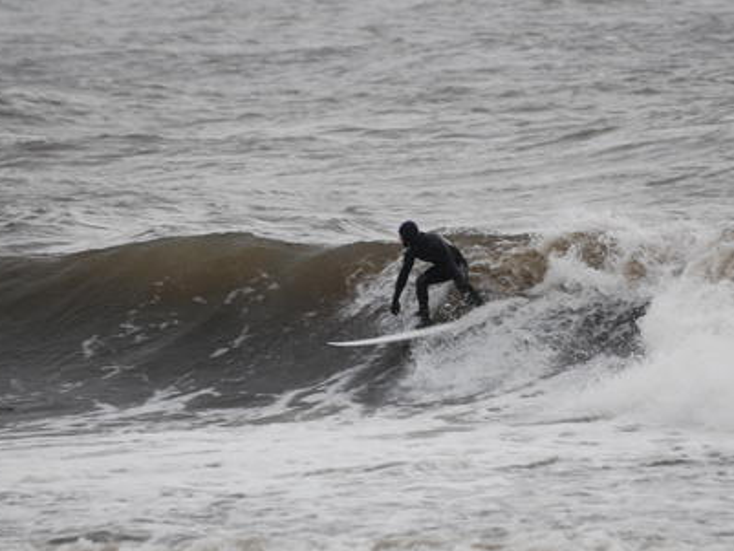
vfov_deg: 3.4
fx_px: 9248
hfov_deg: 4.5
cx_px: 417
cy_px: 307
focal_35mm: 436
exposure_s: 1/250
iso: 400
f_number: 5.3
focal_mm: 220
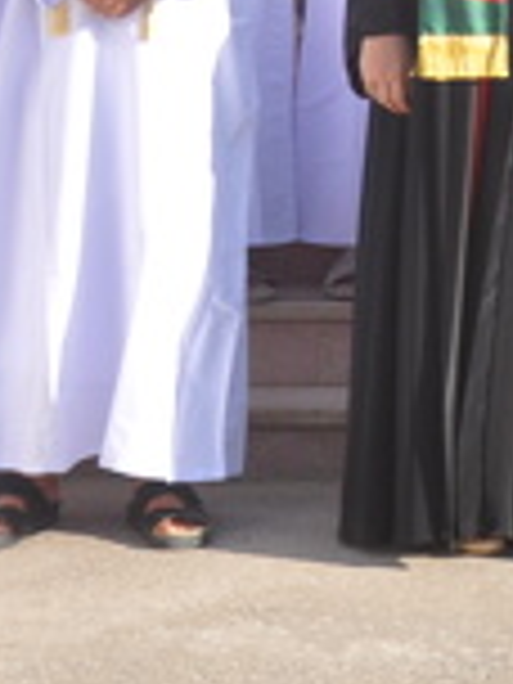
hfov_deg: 5.7
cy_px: -448
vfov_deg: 7.5
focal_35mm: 257
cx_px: 670
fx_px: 5078
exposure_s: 1/400
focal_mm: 34
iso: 200
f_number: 10
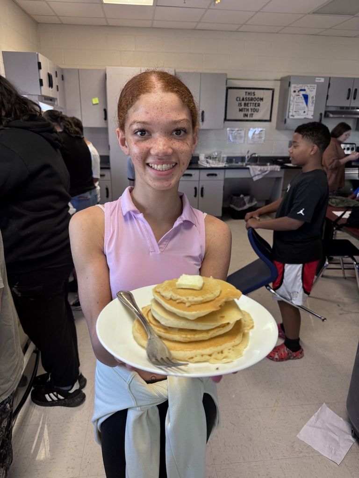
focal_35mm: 24
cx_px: 180
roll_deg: -0.4
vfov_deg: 71.6
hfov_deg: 56.8
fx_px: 332
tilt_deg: -18.3
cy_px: 239
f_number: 1.78
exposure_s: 1/121
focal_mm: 6.76
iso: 125
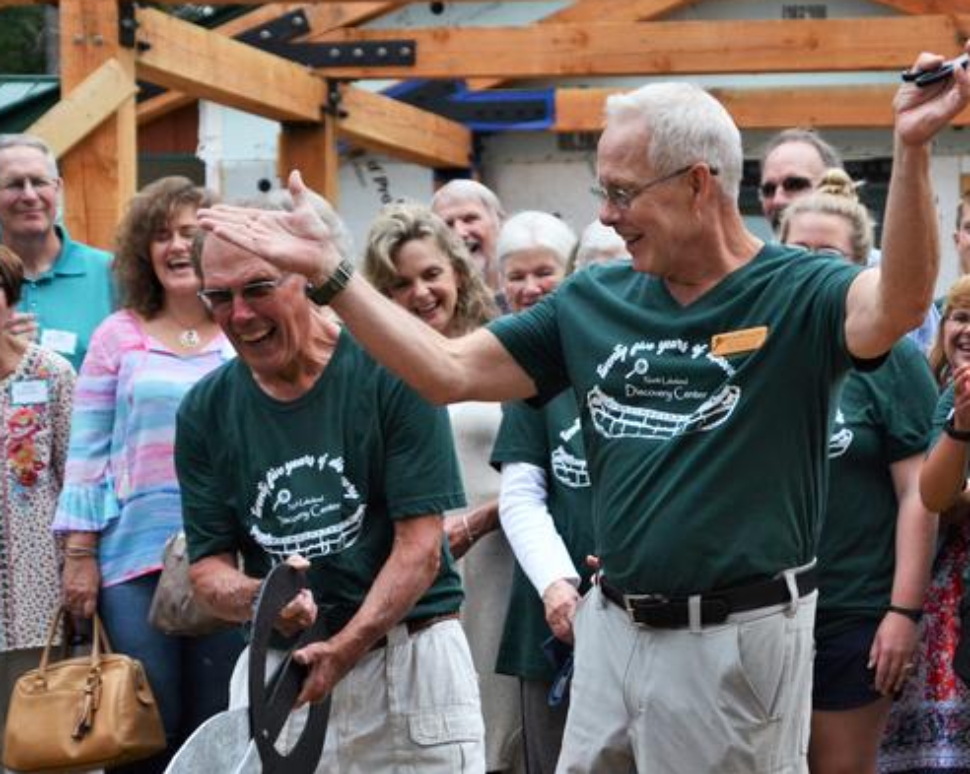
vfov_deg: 12.0
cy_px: 479
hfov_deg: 15.0
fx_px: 3672
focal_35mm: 128
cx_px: 576
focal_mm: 56
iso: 800
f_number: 5
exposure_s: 1/1250
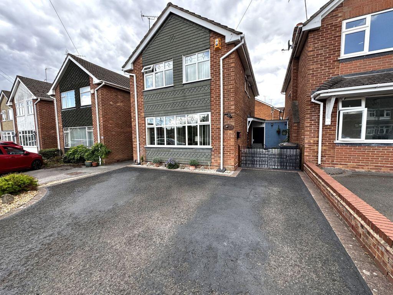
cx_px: 196
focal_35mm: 14
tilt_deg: -4.8
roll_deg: +0.4
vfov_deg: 85.7
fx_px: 159
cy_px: 148
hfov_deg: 102.1
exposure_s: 1/270
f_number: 2.2
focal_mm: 2.22
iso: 40
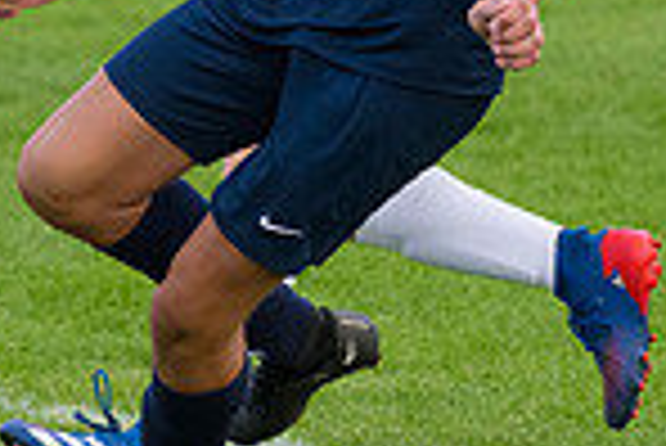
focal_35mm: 783
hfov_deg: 2.6
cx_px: 338
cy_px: -169
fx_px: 14499
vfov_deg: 1.8
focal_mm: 200
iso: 3200
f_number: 5.6
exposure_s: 1/2000
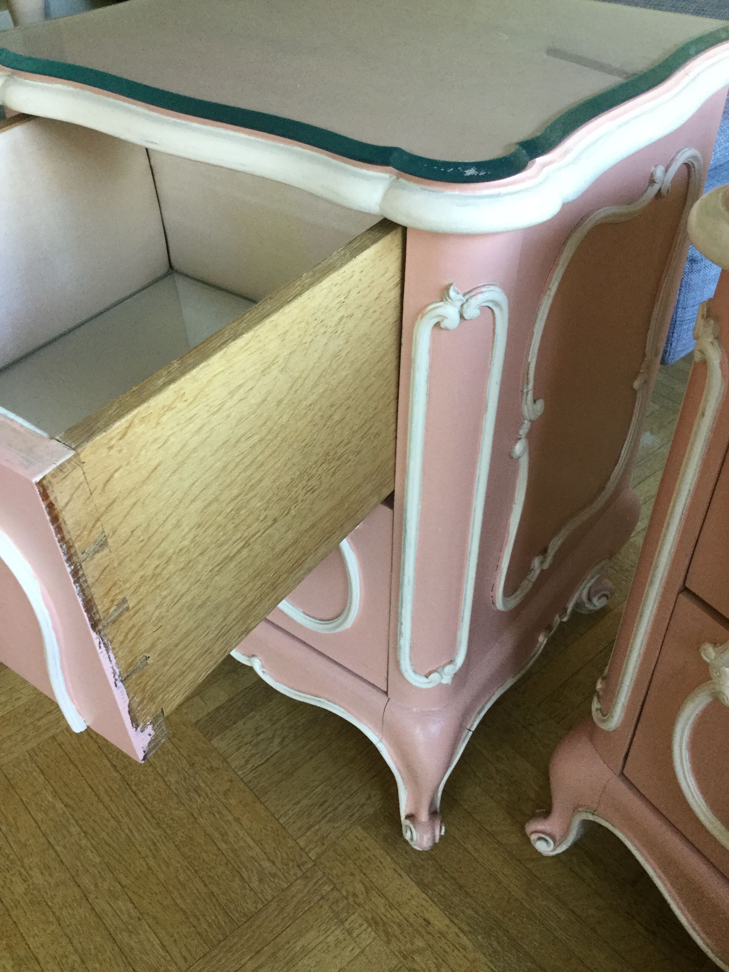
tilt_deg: -41.1
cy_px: 486
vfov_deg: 58.4
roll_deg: +0.3
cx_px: 364
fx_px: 870
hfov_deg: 45.4
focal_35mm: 31
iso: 125
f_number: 2.4
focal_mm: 3.3
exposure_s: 1/33
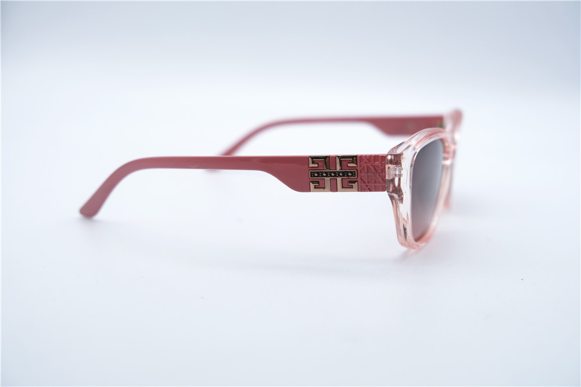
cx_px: 290
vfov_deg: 35.0
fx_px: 613
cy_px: 194
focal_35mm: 38
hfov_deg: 50.7
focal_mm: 25.4
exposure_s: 1/1000
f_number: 3.2
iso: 200
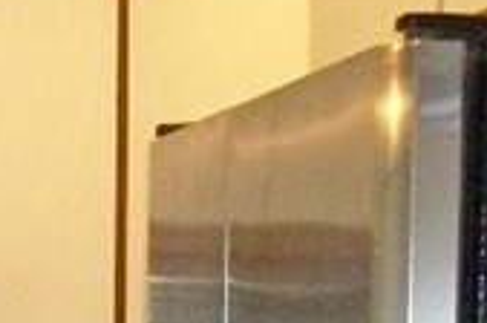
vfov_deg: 6.3
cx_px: -386
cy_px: 882
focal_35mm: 202
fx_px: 2727
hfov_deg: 9.7
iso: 400
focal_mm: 5.7
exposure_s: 1/125
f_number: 2.9
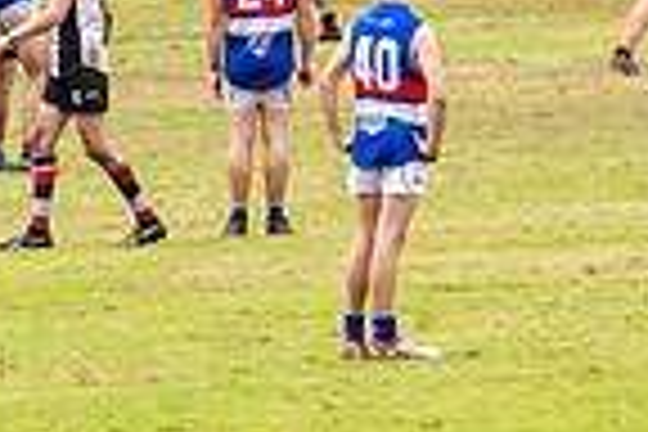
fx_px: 20230
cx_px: 484
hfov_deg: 1.8
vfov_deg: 1.2
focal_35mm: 1124
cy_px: -119
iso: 1250
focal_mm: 150
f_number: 7.1
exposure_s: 1/2500
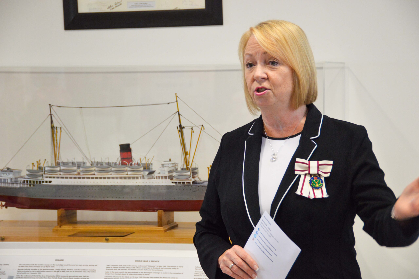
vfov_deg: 14.0
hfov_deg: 20.9
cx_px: 210
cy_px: 140
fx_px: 1134
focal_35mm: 98
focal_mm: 65
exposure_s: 1/60
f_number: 5
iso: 900
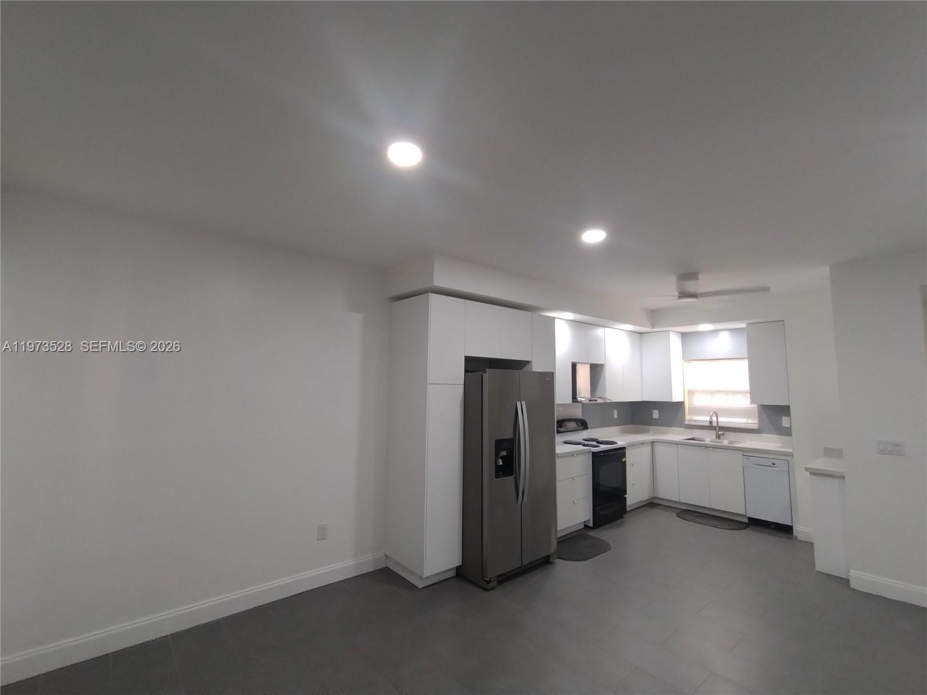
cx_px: 464
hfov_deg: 94.5
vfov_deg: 78.1
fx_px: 428
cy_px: 348
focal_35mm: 16
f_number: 2.2
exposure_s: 1/30
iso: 253
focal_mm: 1.66
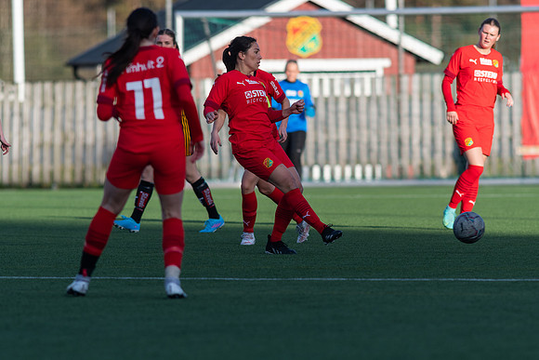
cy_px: 180
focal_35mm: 461
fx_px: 6900
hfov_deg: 4.5
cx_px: 270
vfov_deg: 3.0
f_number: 3.5
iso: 180
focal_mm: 300
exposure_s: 1/1600
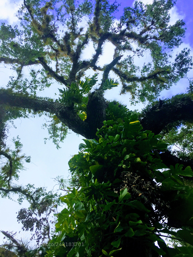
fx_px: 216
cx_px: 96
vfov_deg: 61.7
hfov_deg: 48.2
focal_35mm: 29
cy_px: 128
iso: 32
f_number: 2.2
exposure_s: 1/1364
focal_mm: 4.15
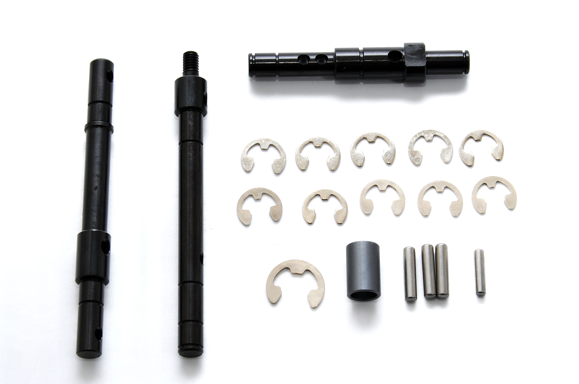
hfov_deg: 11.8
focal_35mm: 174
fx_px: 2795
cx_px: 290
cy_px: 192
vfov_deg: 7.9
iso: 400
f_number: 22
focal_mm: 116
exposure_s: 1/60
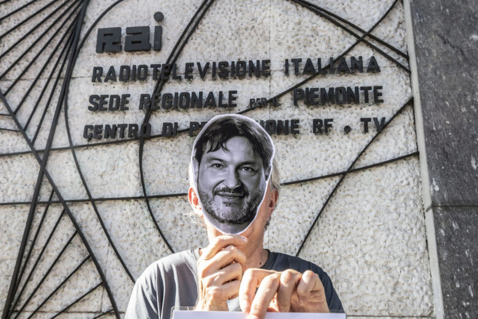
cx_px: 239
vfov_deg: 43.6
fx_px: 398
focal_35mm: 30
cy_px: 160
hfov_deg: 61.9
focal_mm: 20
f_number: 11
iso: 1250
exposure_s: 1/500
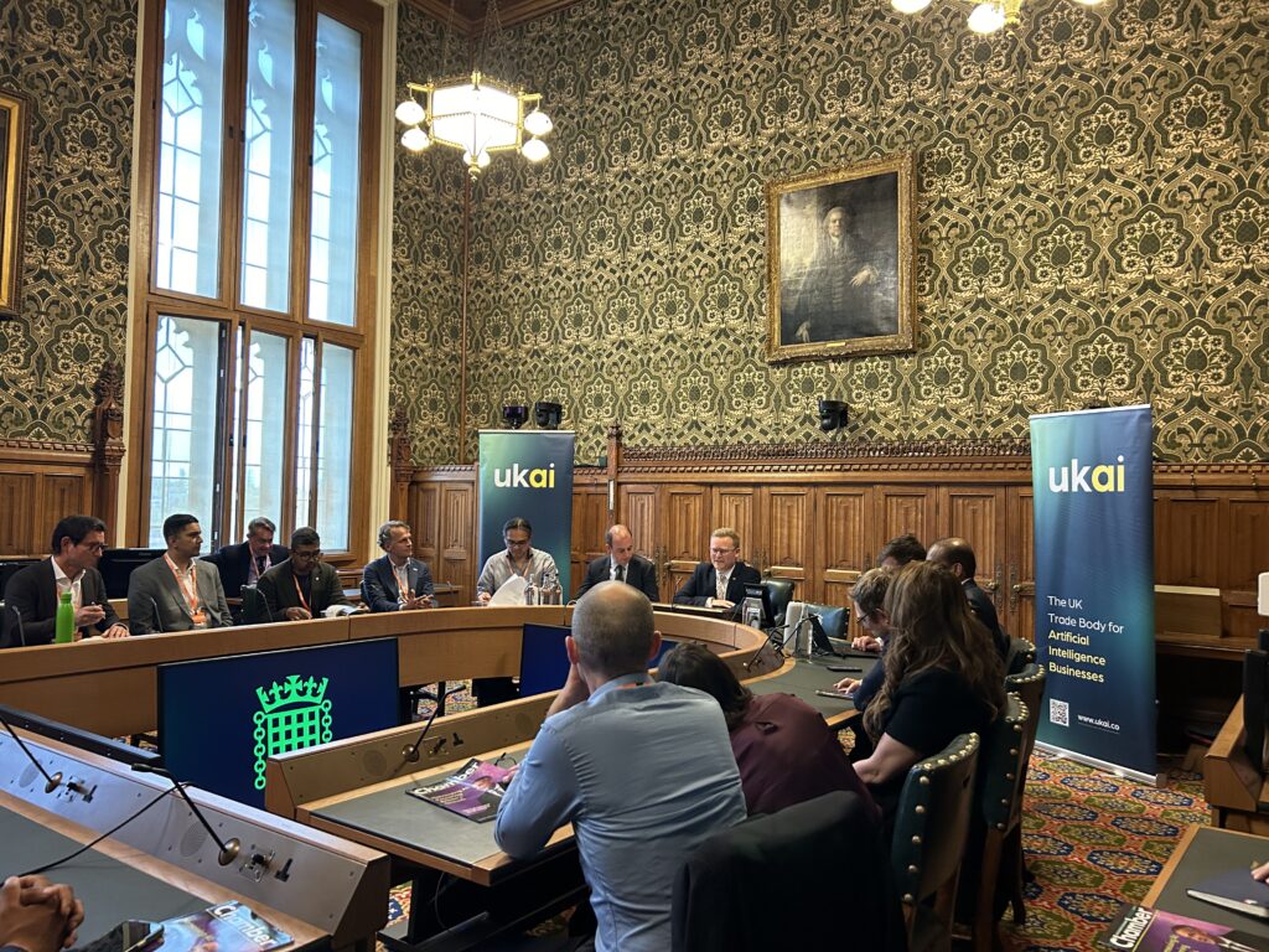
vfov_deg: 53.1
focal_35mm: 26
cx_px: 634
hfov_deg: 67.3
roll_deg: -1.2
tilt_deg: +2.3
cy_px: 476
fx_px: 953
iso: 400
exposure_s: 1/50
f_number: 1.5
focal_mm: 5.7
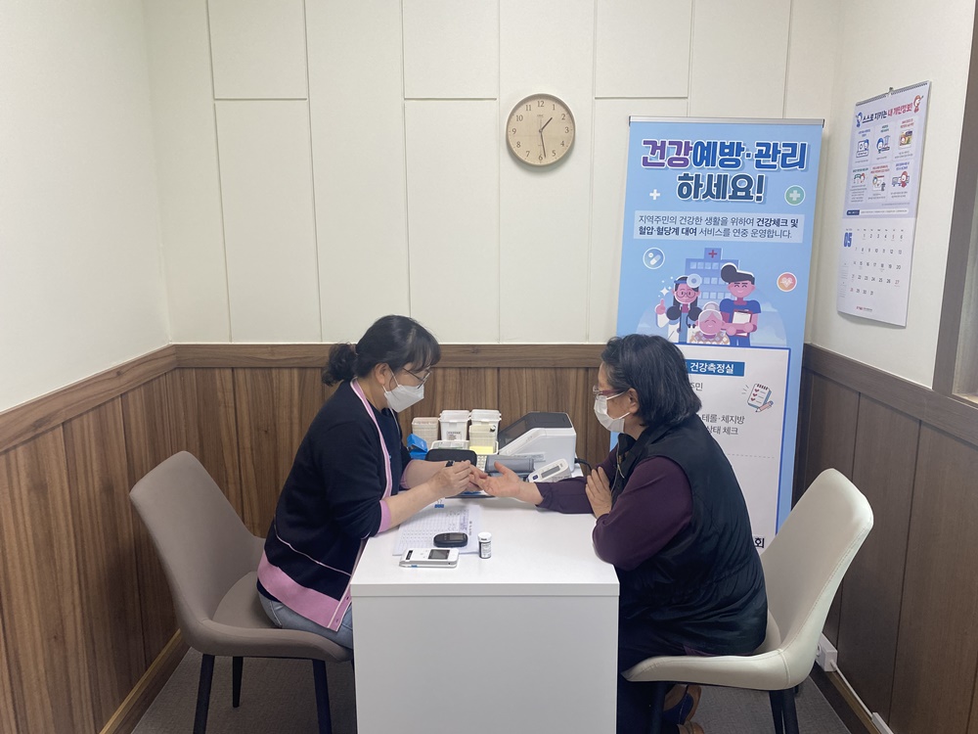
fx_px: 735
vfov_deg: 53.1
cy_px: 367
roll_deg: -0.2
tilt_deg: -7.3
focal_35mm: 26
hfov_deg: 67.3
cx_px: 489
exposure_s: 1/120
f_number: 1.8
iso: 100
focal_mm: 4.25
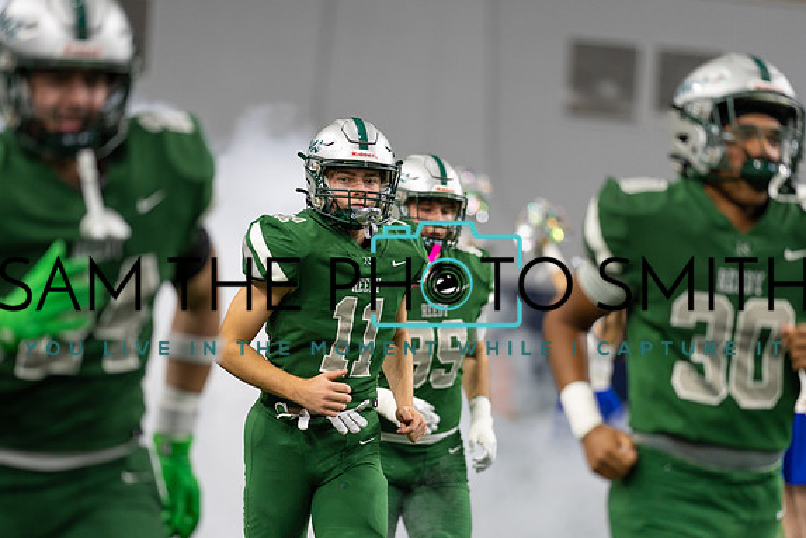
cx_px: 403
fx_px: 3269
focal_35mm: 146
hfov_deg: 14.1
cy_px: 288
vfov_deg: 9.4
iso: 1000
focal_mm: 135
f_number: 1.8
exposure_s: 1/1000
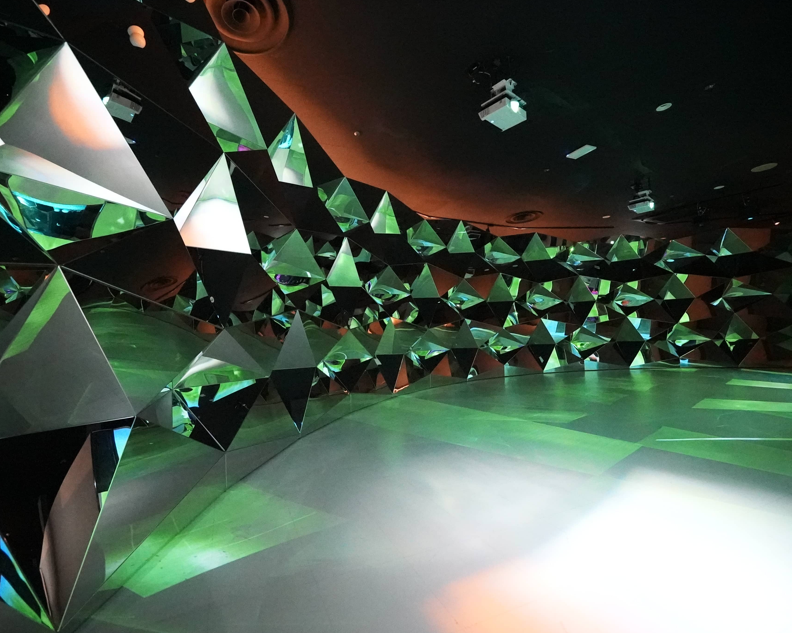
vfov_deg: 88.0
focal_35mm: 14
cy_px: 318
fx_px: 328
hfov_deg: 100.2
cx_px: 346
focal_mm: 12
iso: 51200
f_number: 5
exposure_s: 1/100
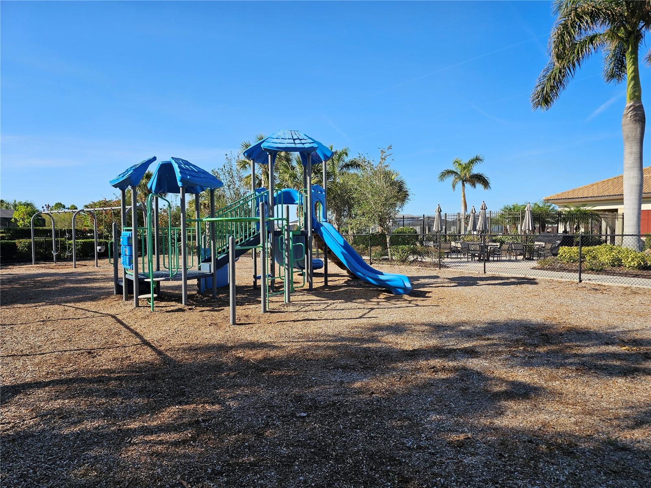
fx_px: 433
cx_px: 326
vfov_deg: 58.9
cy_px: 244
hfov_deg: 73.9
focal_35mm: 23
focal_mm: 6.3
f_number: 1.7
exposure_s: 1/648
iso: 10
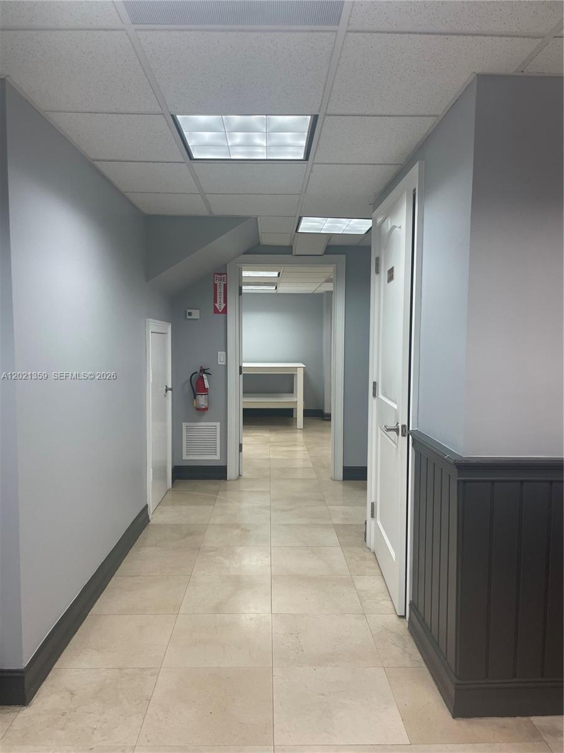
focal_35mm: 26
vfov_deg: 67.3
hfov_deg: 53.1
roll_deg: -0.3
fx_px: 565
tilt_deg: -3.4
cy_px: 376
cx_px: 282
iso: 80
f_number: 1.6
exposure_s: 1/120
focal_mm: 4.2
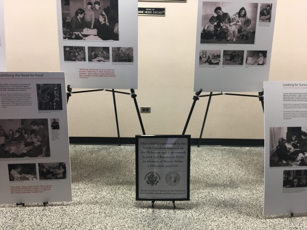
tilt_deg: -21.4
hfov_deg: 61.7
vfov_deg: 48.2
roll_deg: -0.6
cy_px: 115
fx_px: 257
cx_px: 154
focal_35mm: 29
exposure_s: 1/30
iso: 80
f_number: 2.2
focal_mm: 4.15
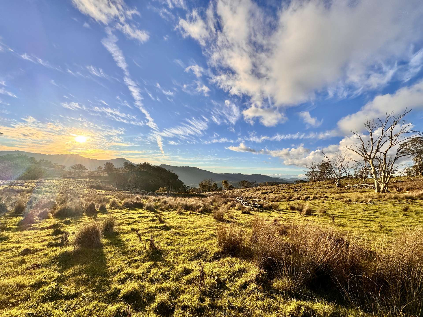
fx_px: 171
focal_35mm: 14
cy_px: 158
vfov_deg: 85.7
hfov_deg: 102.1
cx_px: 212
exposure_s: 1/2494
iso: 40
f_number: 2.2
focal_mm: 2.22
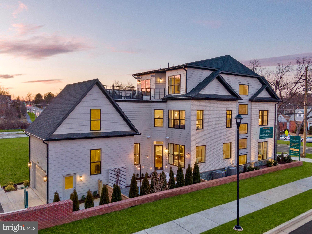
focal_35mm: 29
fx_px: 261
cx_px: 156
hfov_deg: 61.7
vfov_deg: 48.2
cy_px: 117
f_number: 3
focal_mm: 5.11
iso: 100
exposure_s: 1/20
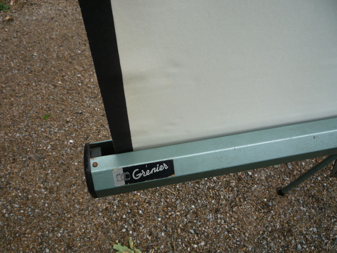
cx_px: 168
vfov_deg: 46.8
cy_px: 126
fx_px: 292
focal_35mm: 30
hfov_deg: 60.0
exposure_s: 1/80
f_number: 3.3
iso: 100
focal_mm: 5.2
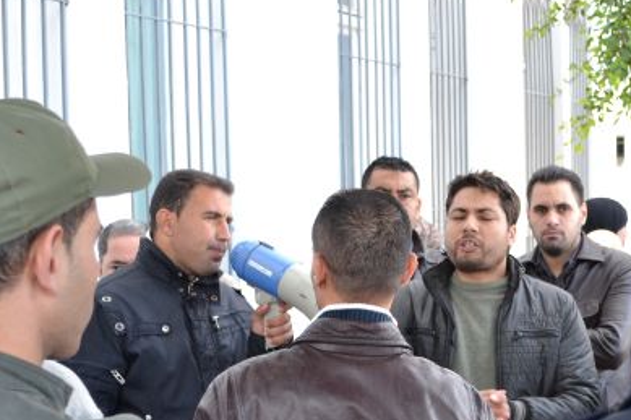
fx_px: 1384
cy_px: 284
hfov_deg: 25.7
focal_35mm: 79
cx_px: 362
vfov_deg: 17.2
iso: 400
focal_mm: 32
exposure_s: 1/125
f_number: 5.6
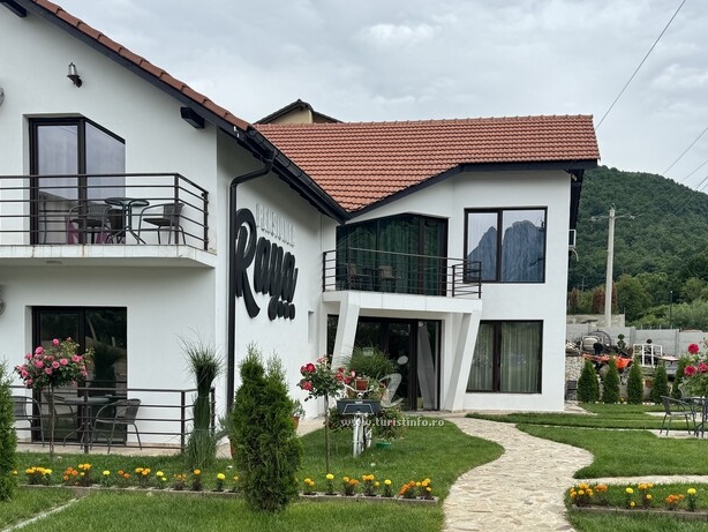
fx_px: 818
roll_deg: -0.2
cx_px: 391
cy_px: 388
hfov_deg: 46.7
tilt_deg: -1.0
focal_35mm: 40
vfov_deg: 35.3
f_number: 1.78
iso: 80
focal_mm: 6.76
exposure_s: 1/1339
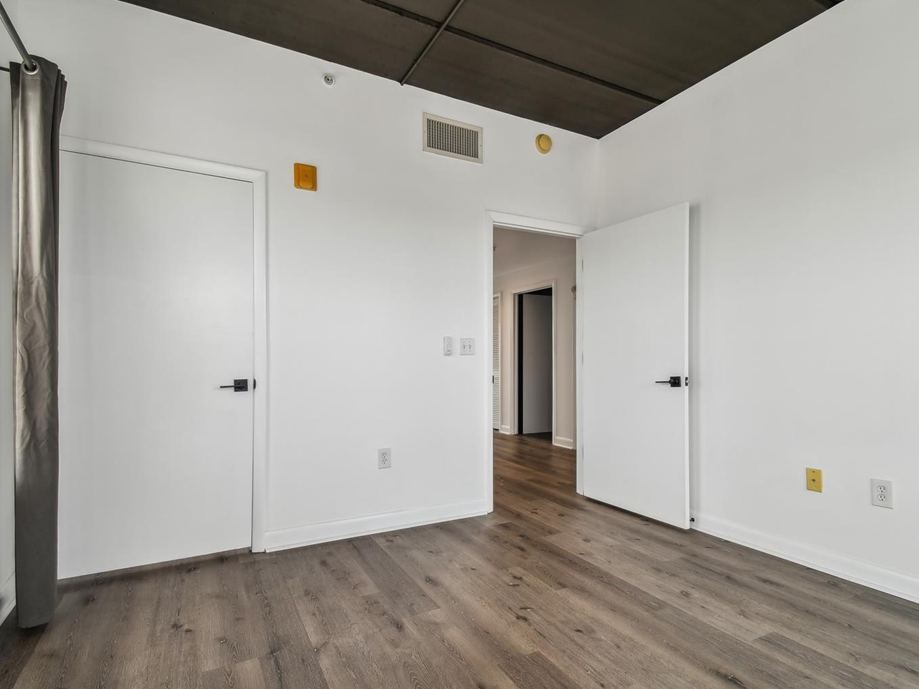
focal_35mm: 17
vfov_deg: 74.7
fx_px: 451
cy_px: 354
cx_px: 450
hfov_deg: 91.0
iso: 100
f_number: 7.1
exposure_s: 1/25
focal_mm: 10
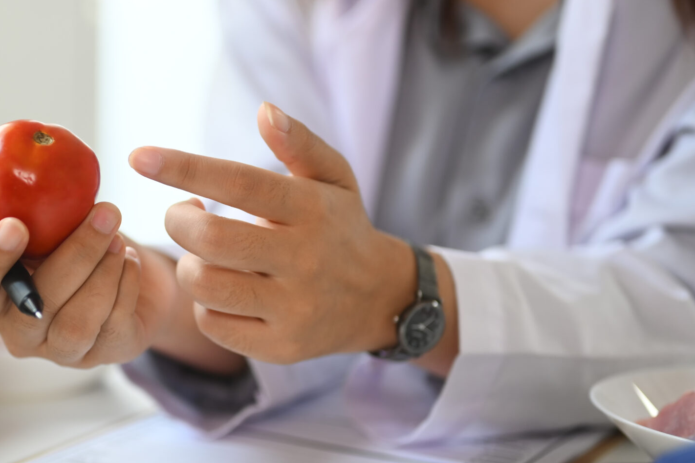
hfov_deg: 22.3
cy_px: 323
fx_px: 1737
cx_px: 116
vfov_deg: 15.1
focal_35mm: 90
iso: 250
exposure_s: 1/250
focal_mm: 50
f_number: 1.8
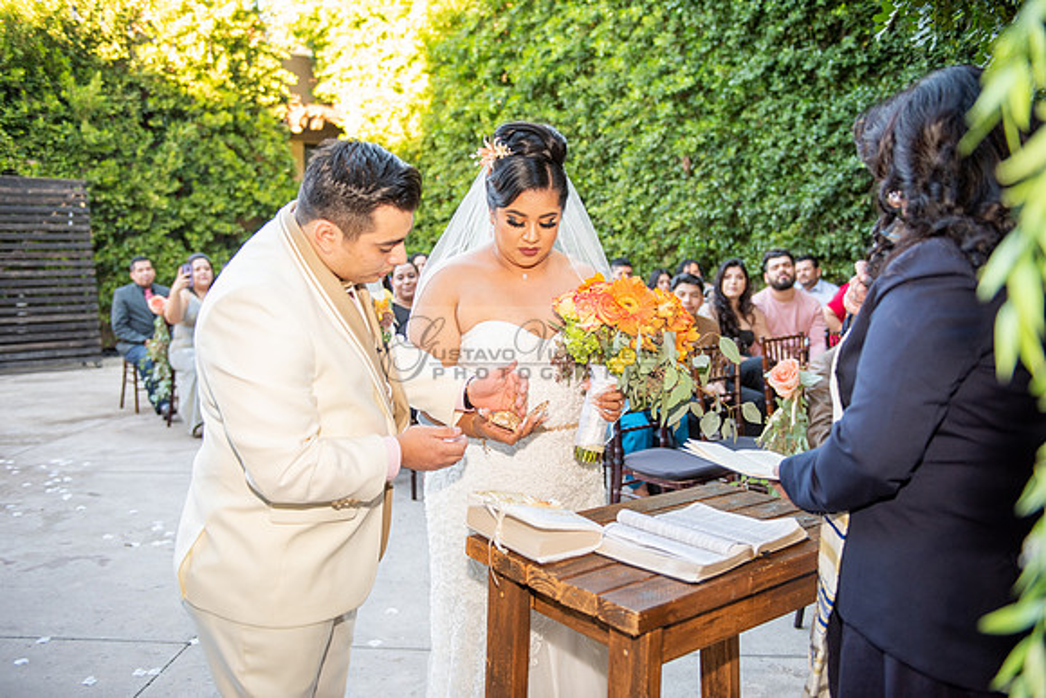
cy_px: 349
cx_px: 523
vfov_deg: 38.9
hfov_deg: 55.8
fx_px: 988
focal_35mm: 34
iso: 500
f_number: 3.2
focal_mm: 34
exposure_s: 1/250
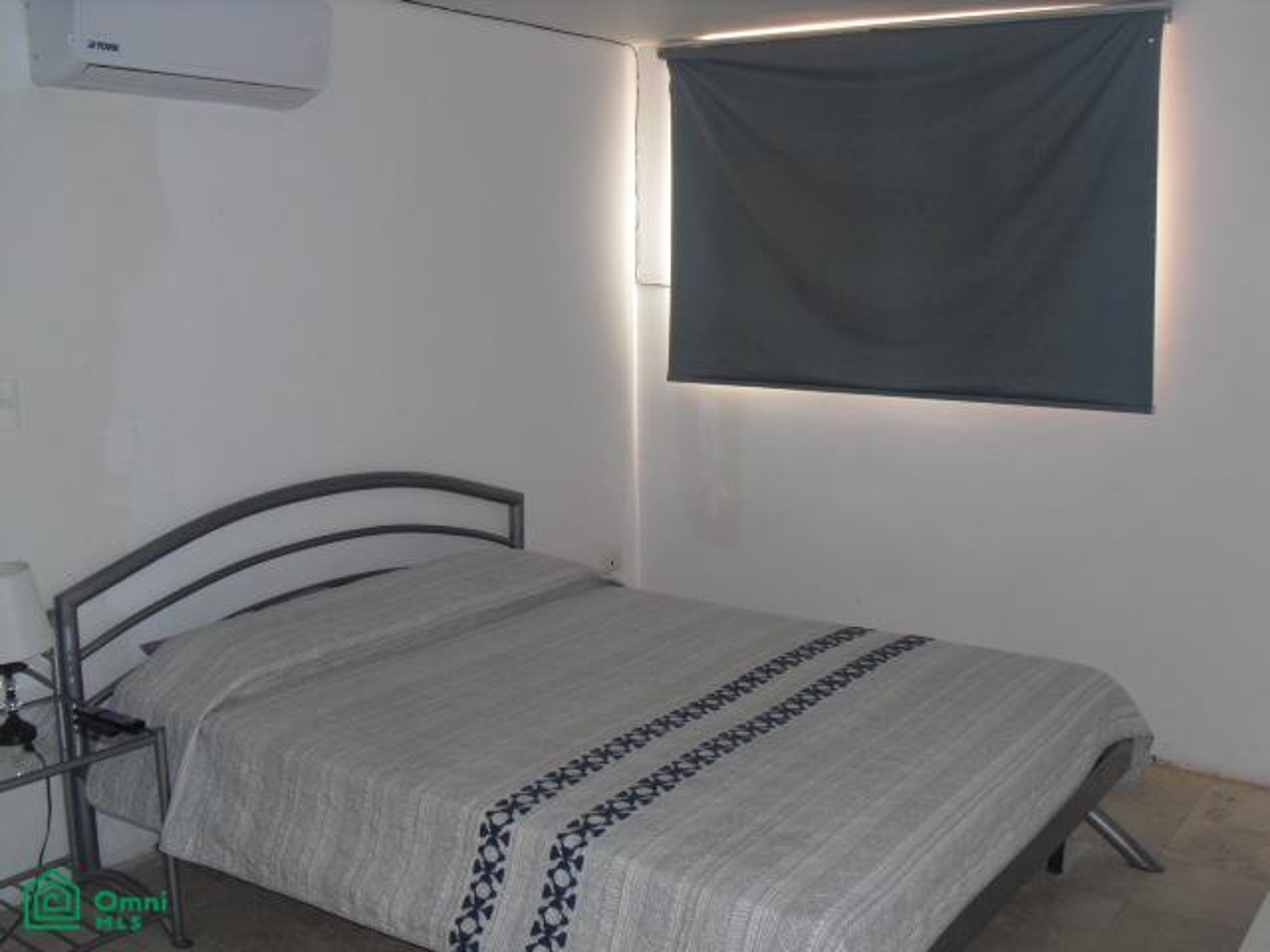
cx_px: 635
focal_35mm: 36
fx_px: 1321
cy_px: 476
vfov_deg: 39.7
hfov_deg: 51.4
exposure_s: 1/60
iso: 200
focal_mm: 6.3
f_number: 3.1
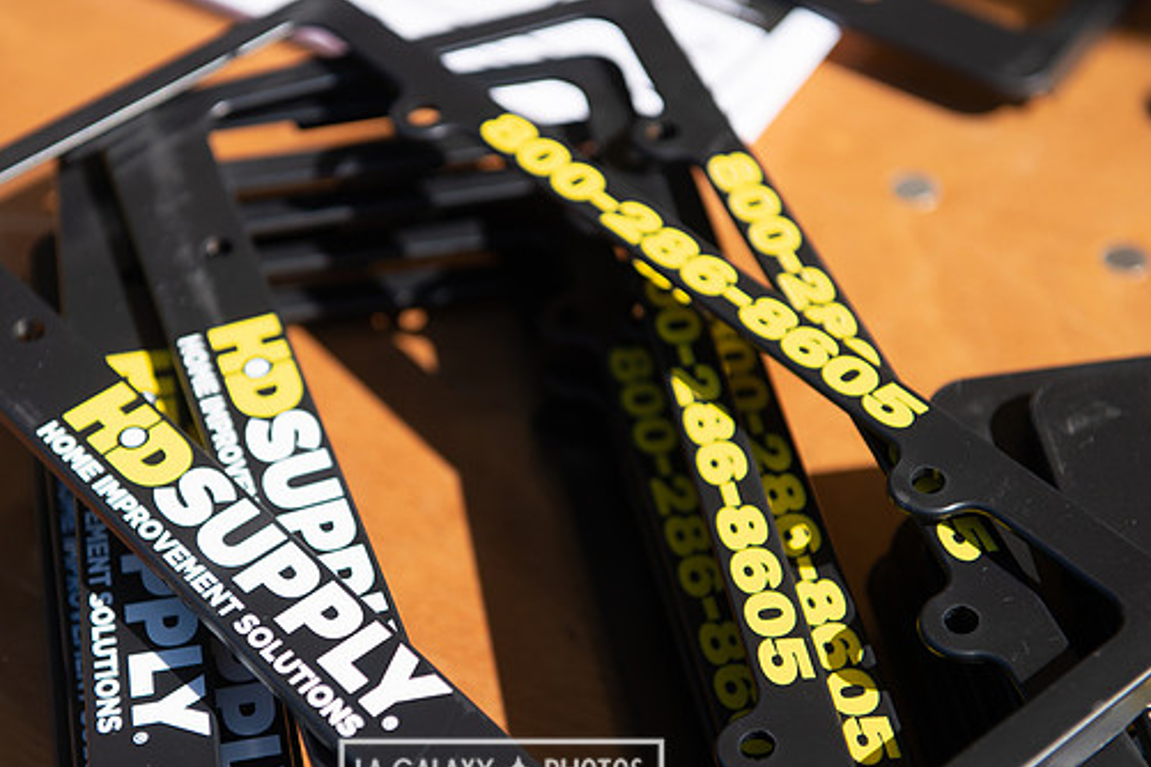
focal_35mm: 81
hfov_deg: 25.0
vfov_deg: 16.9
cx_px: 501
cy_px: 426
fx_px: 2590
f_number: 4
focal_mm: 70
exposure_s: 1/3200
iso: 250
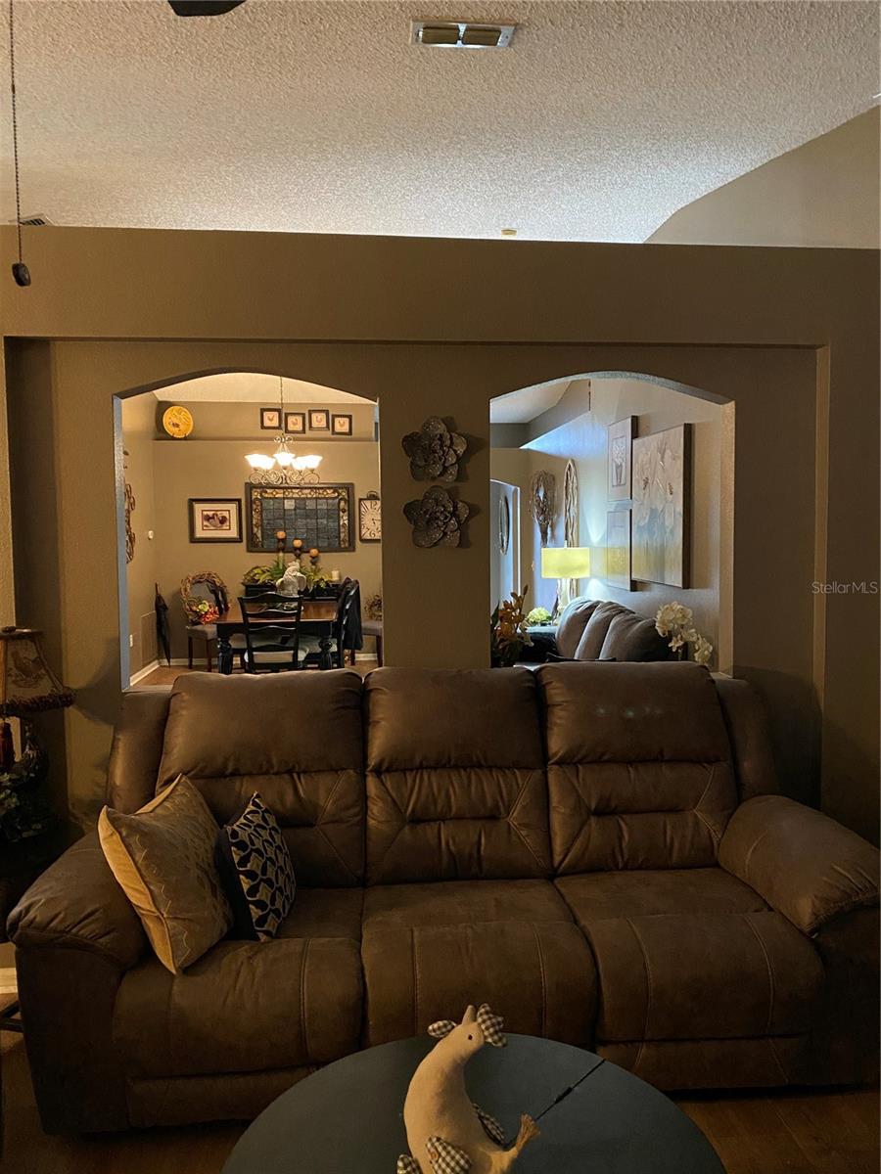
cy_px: 587
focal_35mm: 26
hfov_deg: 53.1
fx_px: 882
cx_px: 440
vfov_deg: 67.3
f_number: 1.8
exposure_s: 1/30
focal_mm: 4.25
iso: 800
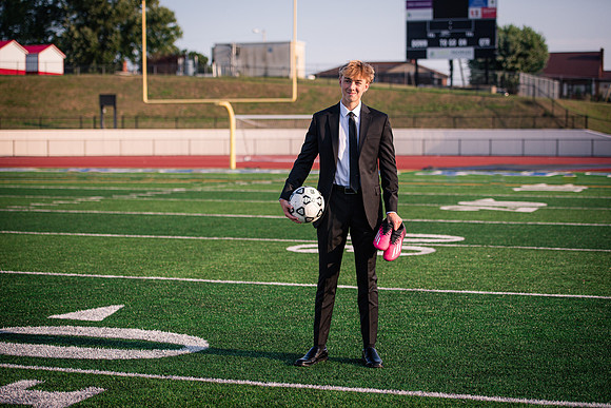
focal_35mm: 72
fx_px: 1221
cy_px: 204
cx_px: 310
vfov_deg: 19.0
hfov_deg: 28.1
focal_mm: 70
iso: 200
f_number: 2.8
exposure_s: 1/2000
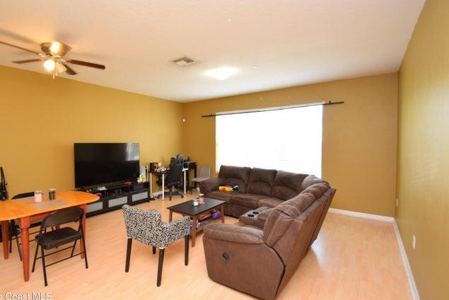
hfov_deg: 92.8
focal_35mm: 17
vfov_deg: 70.4
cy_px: 142
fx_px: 212
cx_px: 198
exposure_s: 1/80
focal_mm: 10
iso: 800
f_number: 4.5
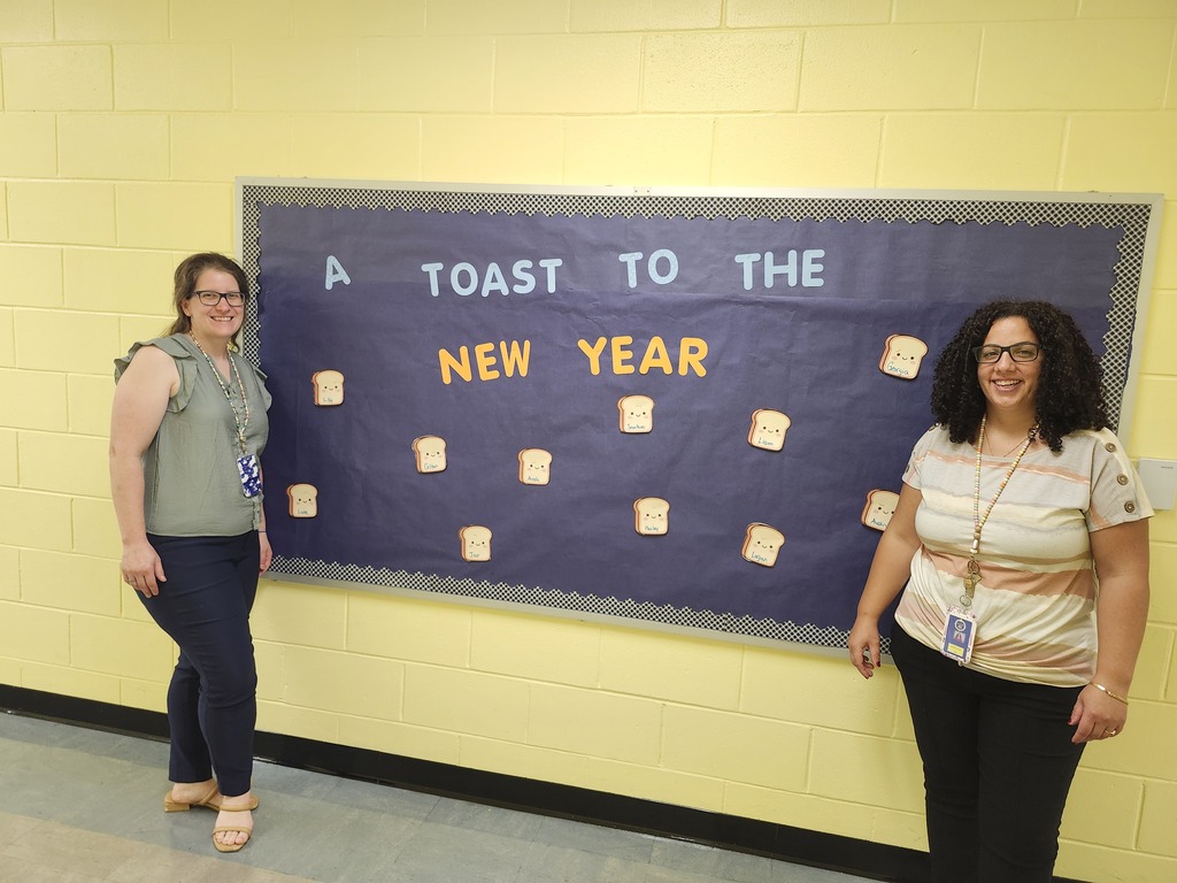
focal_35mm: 23
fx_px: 782
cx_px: 588
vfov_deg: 58.9
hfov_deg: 73.9
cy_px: 442
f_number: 1.8
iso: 500
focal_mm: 5.54
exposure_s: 1/120
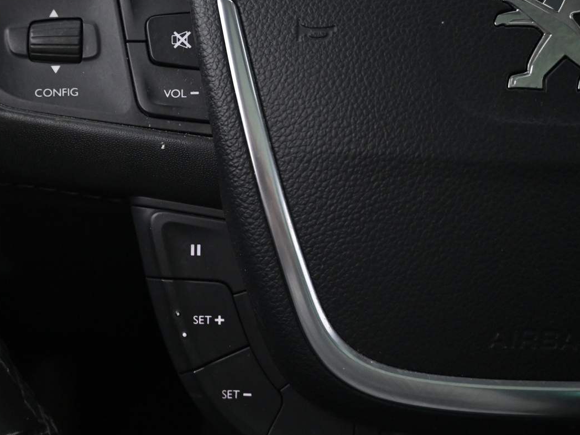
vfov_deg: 29.0
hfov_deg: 37.5
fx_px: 840
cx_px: 175
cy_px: 202
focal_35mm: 50
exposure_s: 1/40
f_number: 4
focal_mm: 22.5
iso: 2500
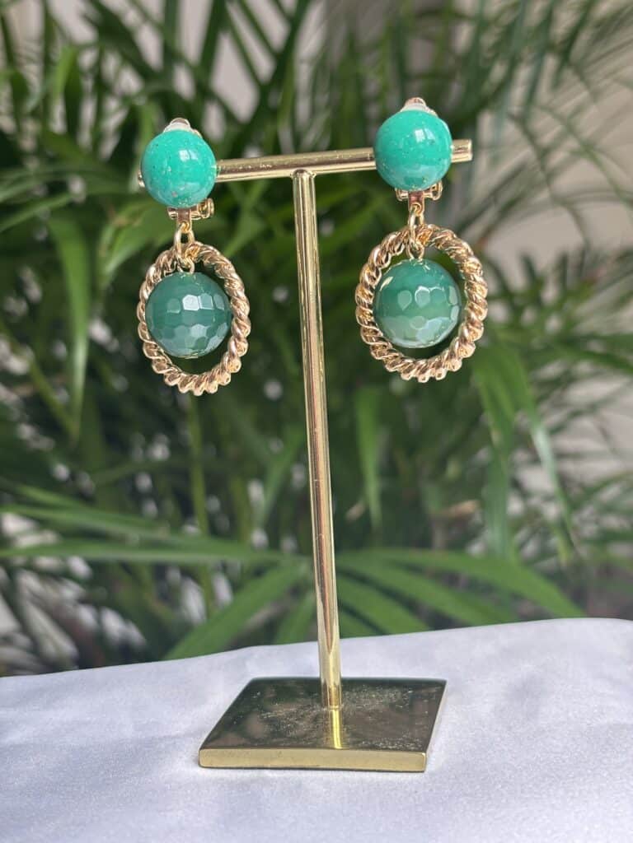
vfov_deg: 36.8
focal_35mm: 52
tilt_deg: -6.8
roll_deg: +1.8
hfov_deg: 28.0
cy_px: 422
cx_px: 316
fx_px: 1268
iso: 32
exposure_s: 1/191
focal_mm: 5.96
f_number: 1.6
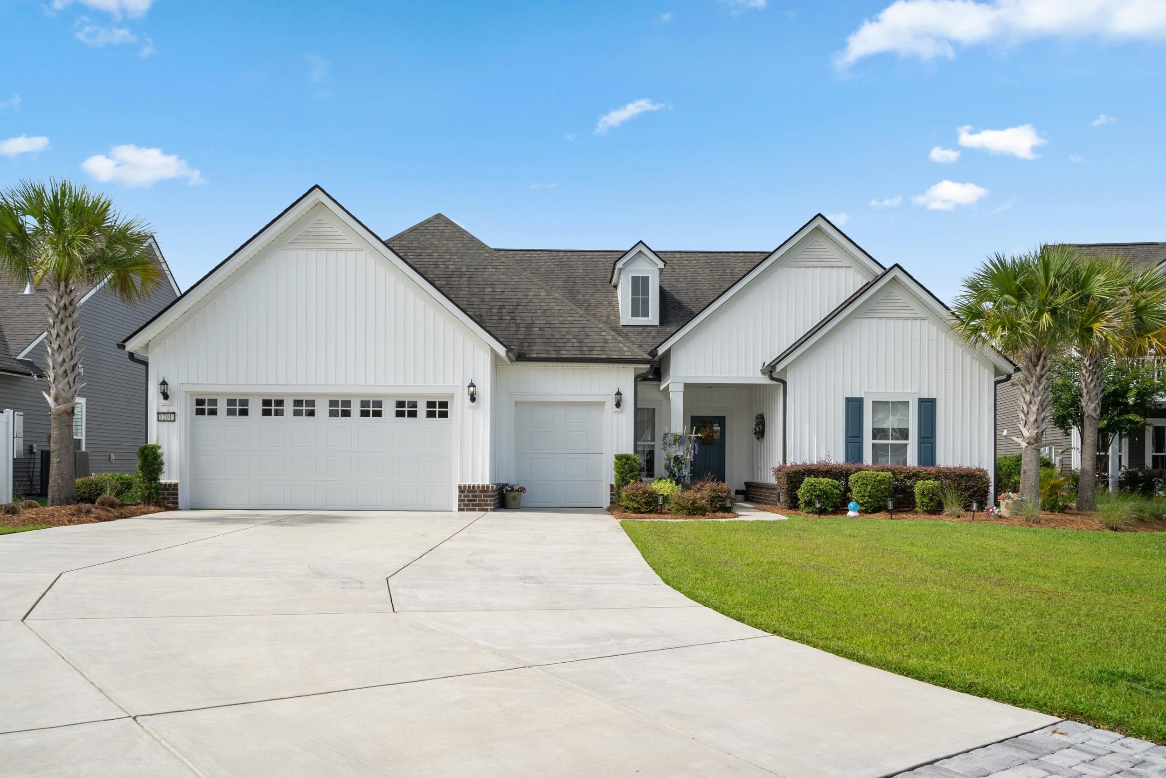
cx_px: 583
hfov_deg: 60.3
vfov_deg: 42.3
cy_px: 389
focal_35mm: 31
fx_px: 1004
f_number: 8
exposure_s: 1/1000
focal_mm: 31
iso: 320
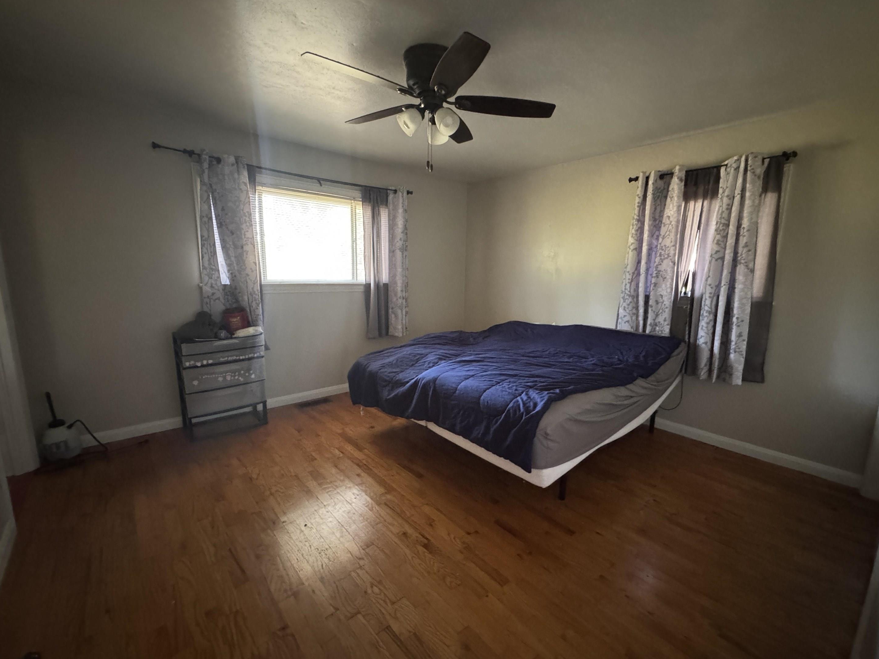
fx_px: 381
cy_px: 336
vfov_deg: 81.7
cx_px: 463
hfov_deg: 98.1
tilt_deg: -9.8
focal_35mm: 15
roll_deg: -2.1
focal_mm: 2.22
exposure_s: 1/45
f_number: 2.2
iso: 1250
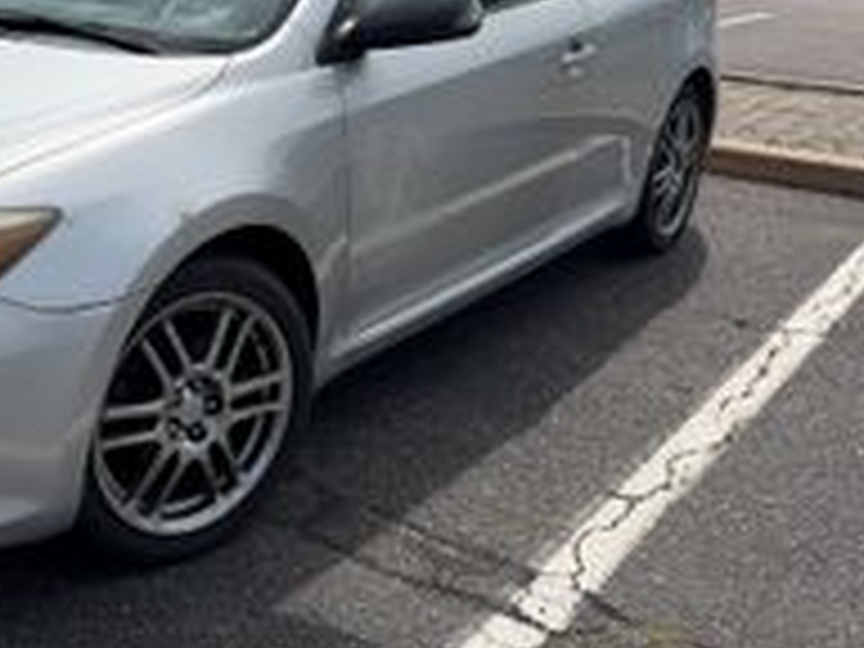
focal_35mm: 50
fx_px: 1248
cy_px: 126
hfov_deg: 36.2
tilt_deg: -12.3
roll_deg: -1.5
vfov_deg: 28.5
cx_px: 108
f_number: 1.78
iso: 80
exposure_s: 1/6711
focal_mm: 6.76
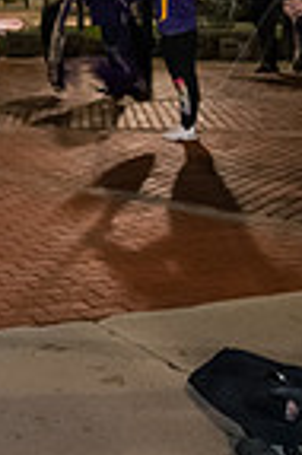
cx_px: -289
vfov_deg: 24.3
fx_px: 1022
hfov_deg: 14.3
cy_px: 37
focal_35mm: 81
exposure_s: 1/30
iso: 6400
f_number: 3.5
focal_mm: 20
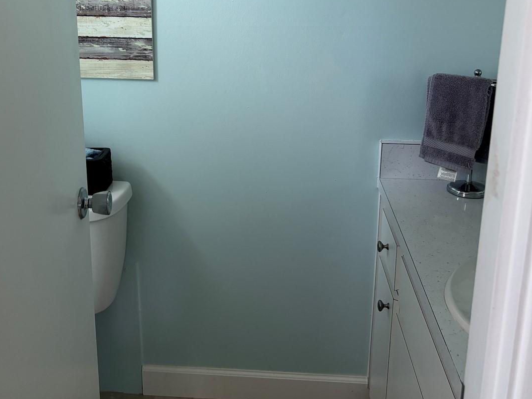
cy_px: 126
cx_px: 229
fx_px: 599
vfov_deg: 36.3
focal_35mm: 39
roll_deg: -0.2
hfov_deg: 47.7
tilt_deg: -14.6
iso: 125
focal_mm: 5.96
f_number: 1.6
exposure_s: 1/60
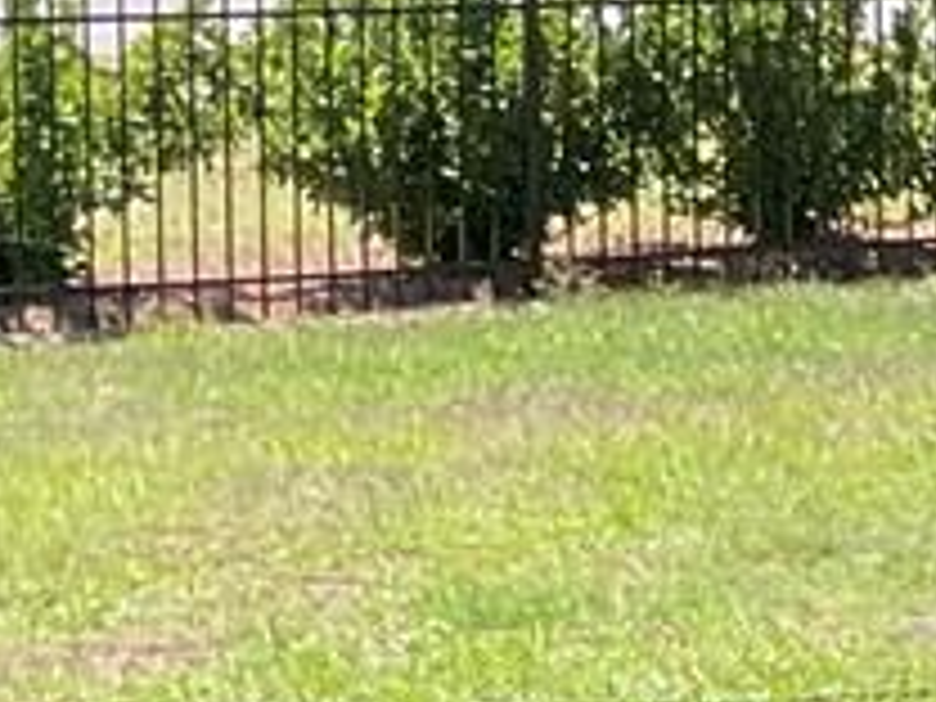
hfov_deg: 8.3
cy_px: 225
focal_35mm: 223
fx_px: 6030
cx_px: 1994
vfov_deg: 6.7
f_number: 1.8
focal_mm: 3
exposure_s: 1/728
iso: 16
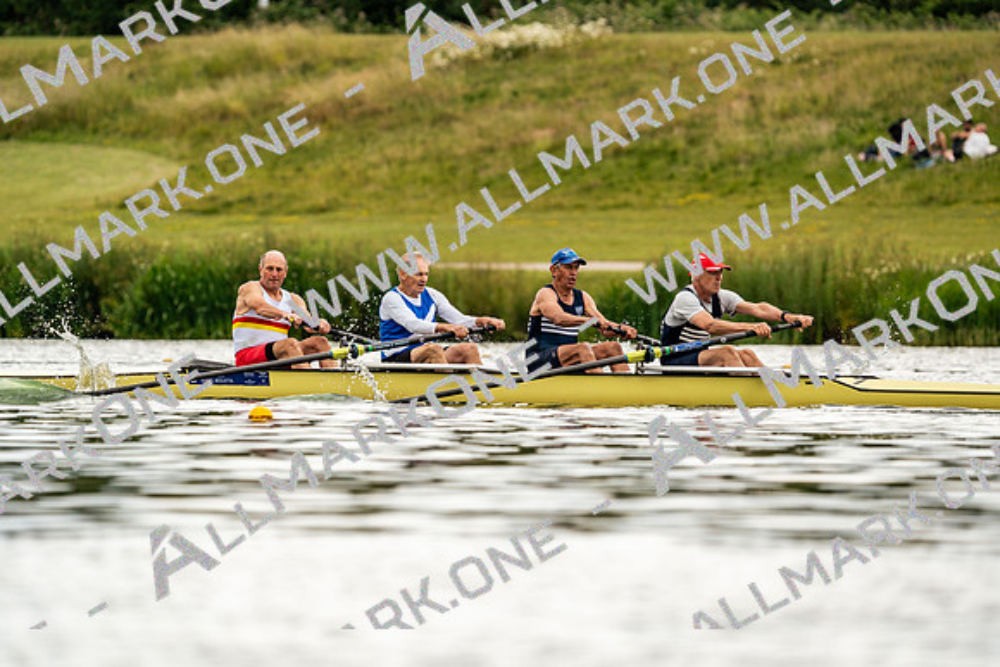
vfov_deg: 3.3
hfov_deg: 4.9
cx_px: 500
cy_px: 334
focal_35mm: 419
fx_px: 11641
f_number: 6.3
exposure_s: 1/2000
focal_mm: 419
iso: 400
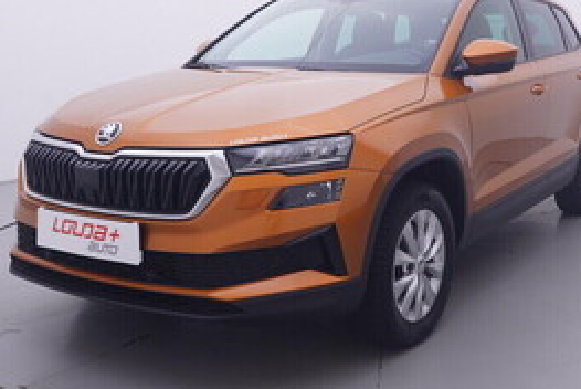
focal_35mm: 47
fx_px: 760
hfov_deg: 41.1
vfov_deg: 28.2
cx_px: 408
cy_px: 85
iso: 200
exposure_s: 1/80
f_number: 5
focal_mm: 15
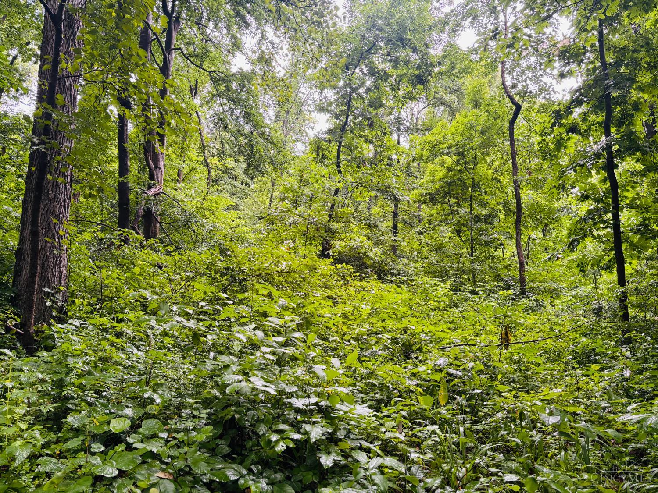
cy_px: 246
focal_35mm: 26
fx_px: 494
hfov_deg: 67.3
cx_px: 329
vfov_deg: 53.1
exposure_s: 1/124
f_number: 1.6
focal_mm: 5.96
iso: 50
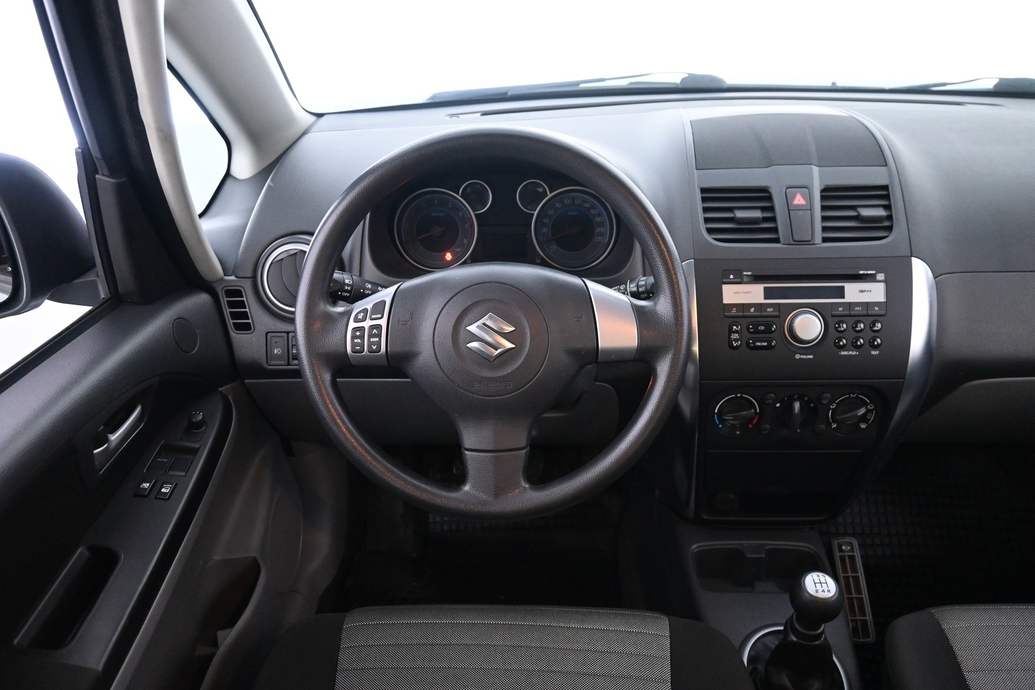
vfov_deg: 46.8
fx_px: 798
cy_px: 345
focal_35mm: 28
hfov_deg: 65.9
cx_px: 518
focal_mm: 18.5
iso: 4500
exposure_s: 1/30
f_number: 3.8
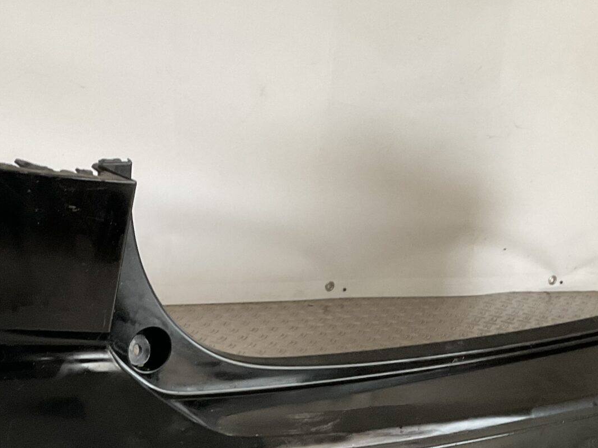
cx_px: 161
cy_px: 388
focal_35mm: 70
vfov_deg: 20.6
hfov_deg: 27.5
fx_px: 1209
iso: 80
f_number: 1.8
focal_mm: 3
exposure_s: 1/60
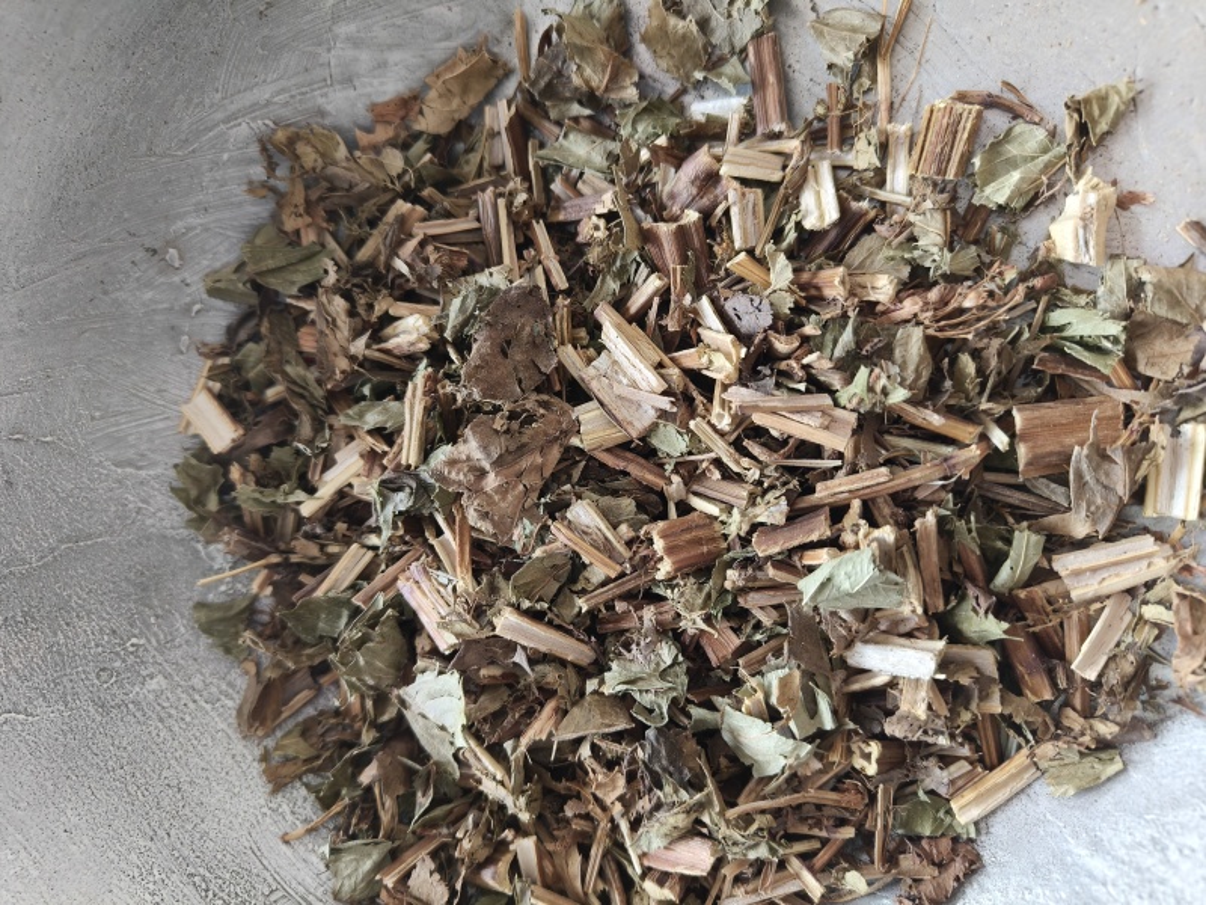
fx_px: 836
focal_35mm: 24
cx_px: 603
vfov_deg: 56.8
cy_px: 452
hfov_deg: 71.6
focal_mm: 5.59
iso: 125
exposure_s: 1/69
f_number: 1.8
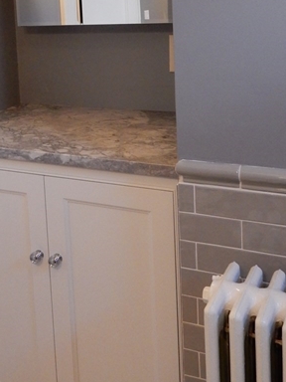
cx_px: 83
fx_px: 551
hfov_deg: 28.8
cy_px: 59
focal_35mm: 50
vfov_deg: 36.4
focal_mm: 4.5
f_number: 3.7
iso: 400
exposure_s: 1/30
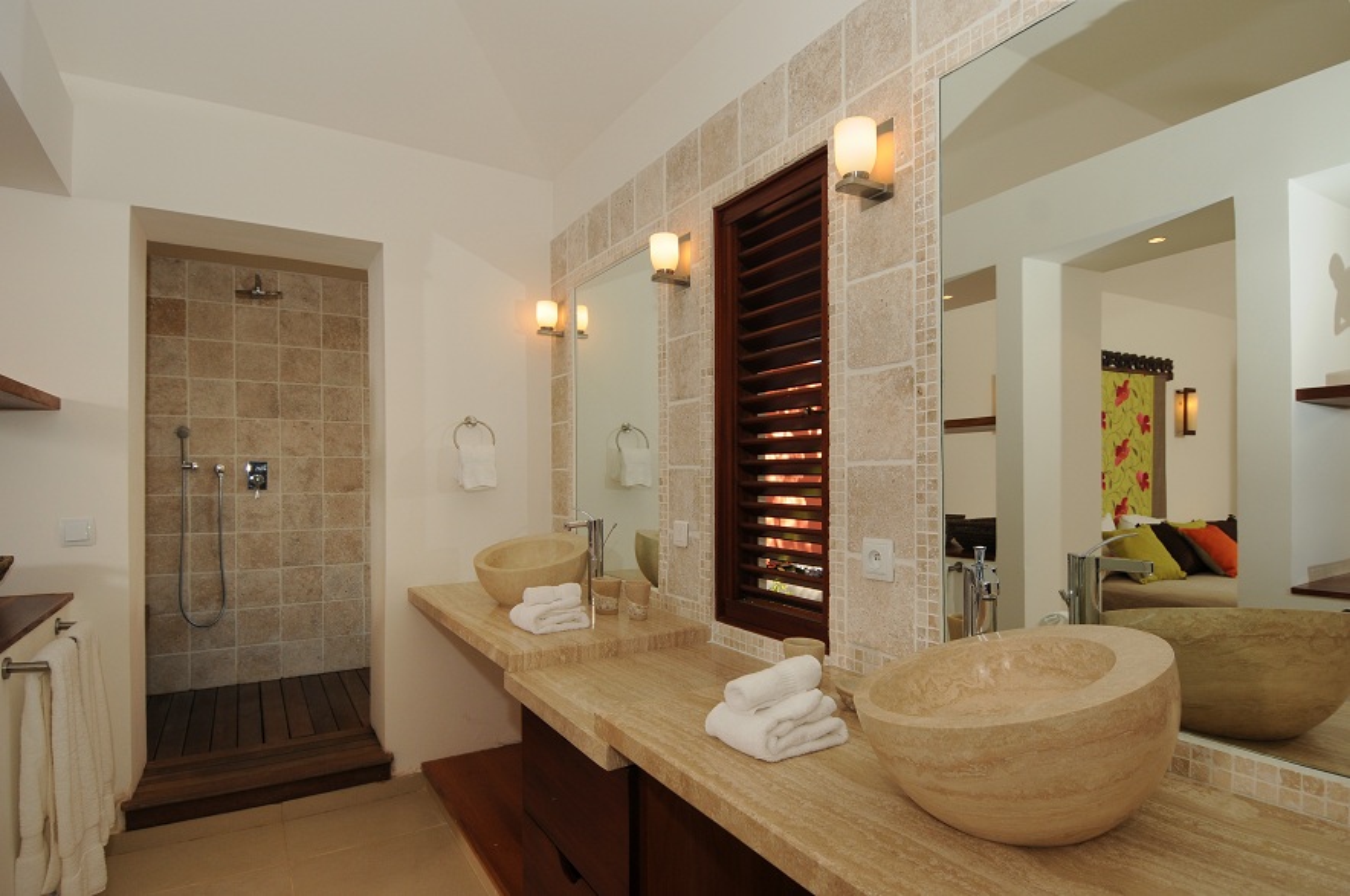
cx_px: 675
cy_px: 448
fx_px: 674
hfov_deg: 90.1
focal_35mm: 18
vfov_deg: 67.2
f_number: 6.3
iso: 200
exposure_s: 1/160
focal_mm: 12
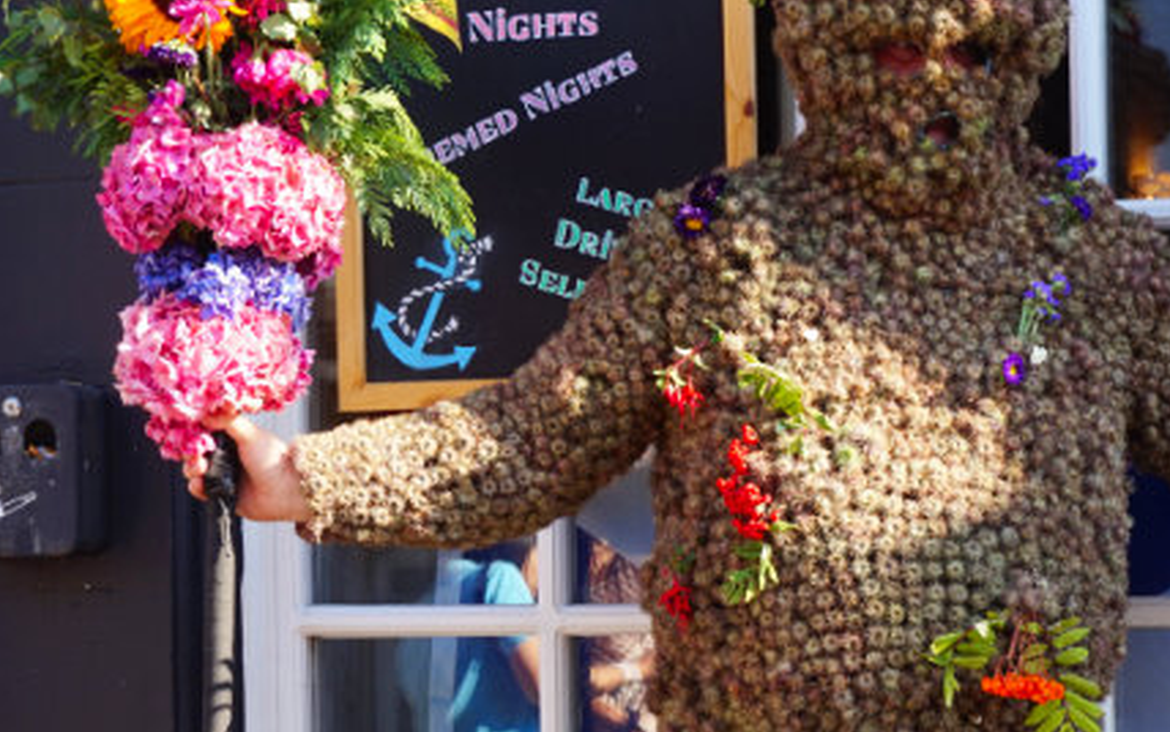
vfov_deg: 11.2
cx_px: 891
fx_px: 3731
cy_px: 478
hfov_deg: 17.7
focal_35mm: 117
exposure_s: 1/80
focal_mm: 41
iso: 100
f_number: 5.6
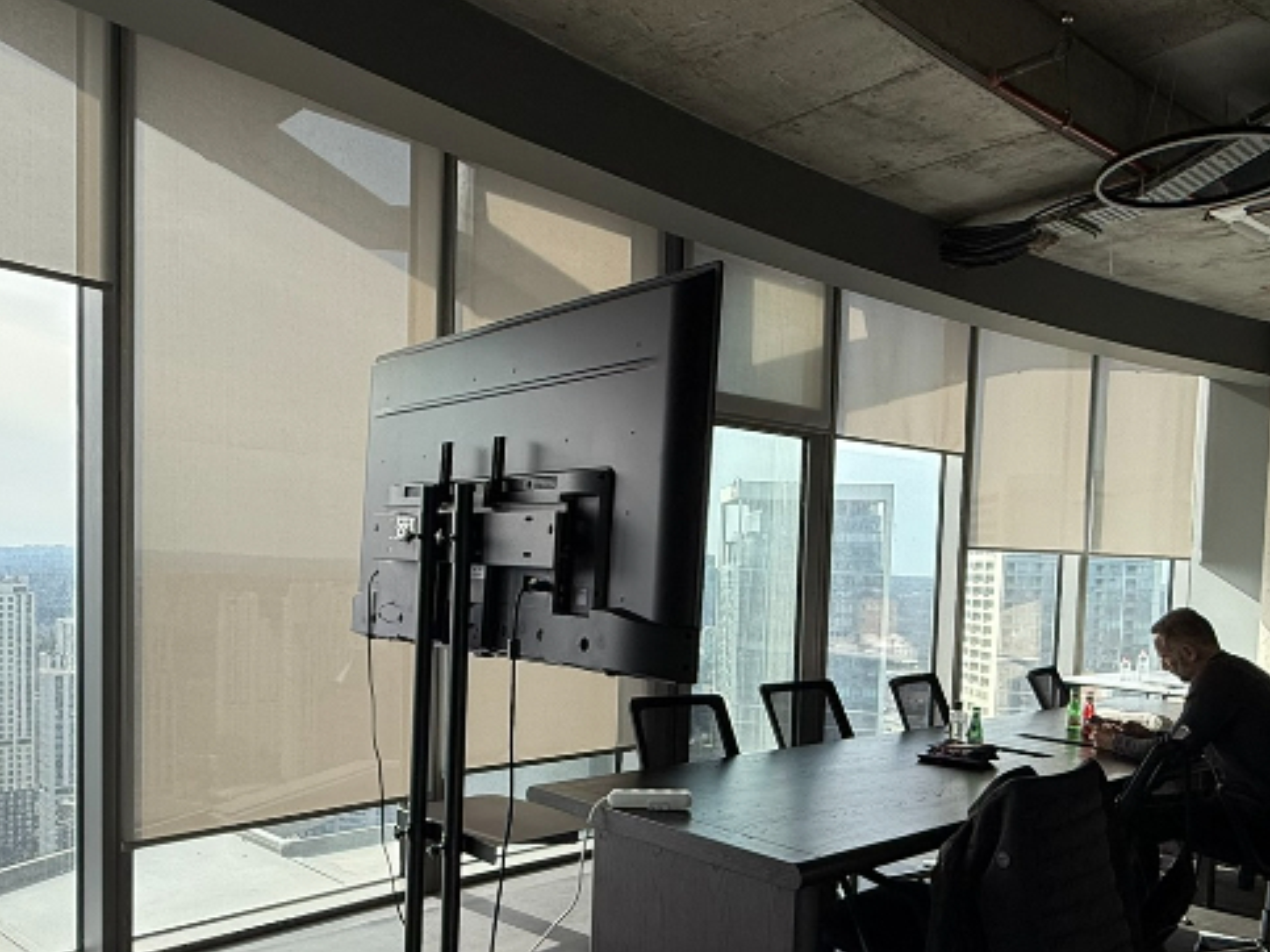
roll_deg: -2.1
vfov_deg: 47.5
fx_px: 1064
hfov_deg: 61.7
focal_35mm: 29
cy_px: 623
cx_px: 647
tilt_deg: -2.8
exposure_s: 1/540
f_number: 2.2
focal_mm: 2.22
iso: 64
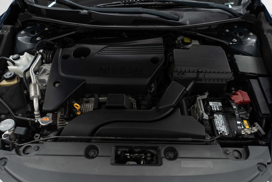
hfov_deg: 65.5
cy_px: 91
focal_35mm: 28
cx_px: 136
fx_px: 212
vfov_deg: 46.4
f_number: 3.2
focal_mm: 28
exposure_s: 1/60
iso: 500
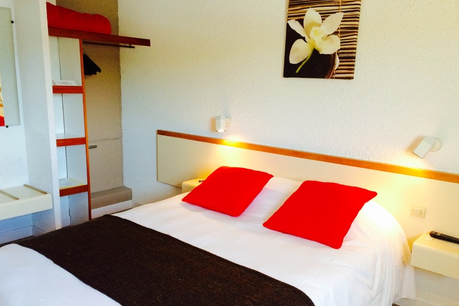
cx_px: 227
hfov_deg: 60.3
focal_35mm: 31
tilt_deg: -12.9
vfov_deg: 42.3
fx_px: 395
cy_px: 167
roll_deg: -2.3
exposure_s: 1/33
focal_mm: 4.15
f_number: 2.2
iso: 80
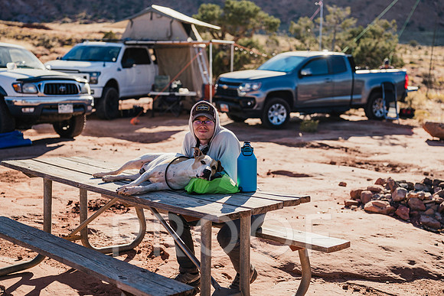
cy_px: 147
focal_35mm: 54
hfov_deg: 36.7
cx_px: 233
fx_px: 670
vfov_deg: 24.9
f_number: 2.2
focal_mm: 50
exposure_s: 1/2500
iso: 100
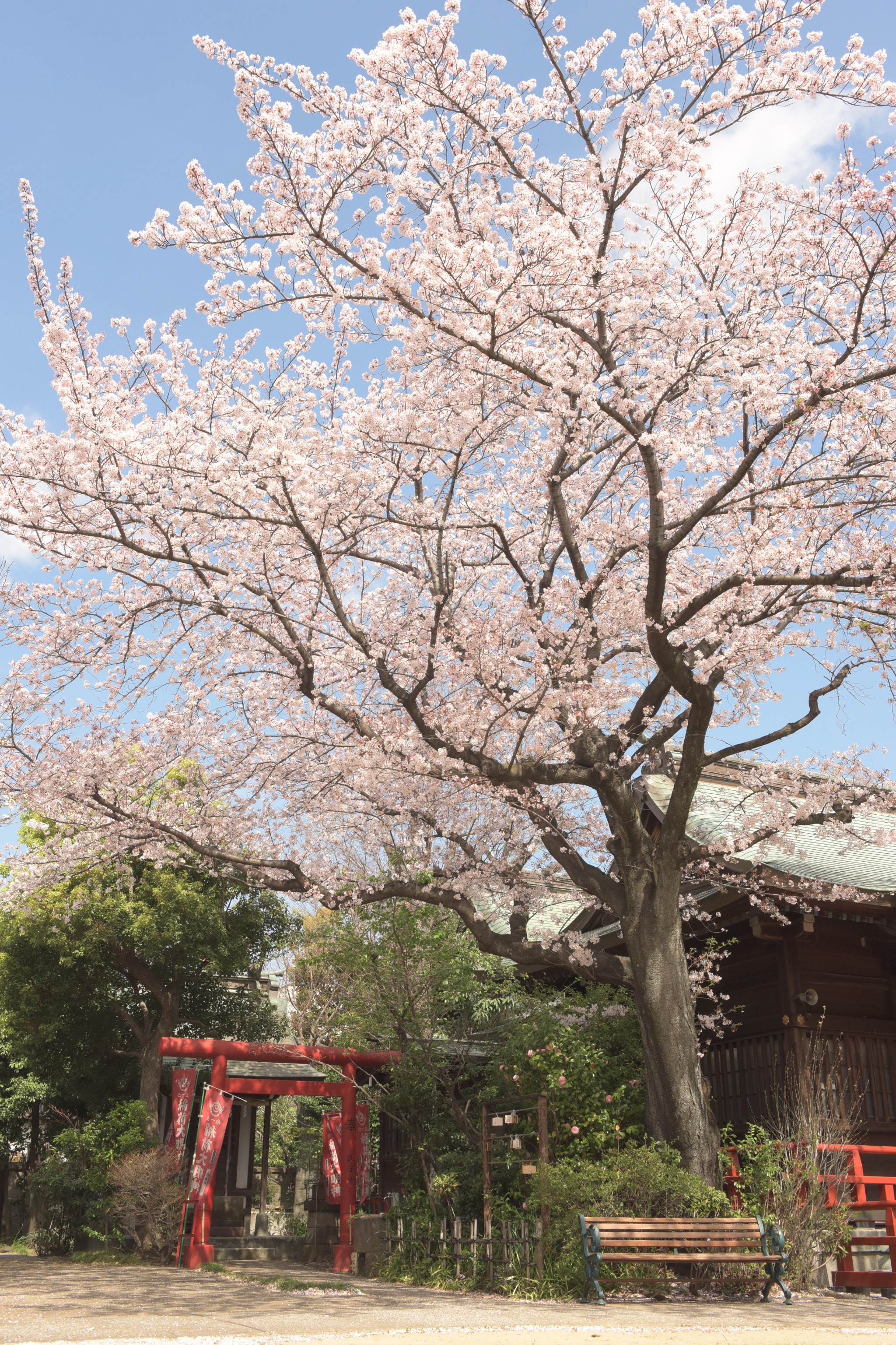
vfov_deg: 55.8
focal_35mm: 34
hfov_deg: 38.9
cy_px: 672
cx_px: 448
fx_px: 1269
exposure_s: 1/500
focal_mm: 34
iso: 800
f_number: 11
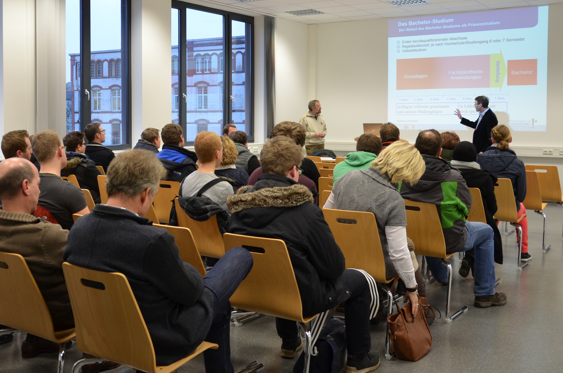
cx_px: 189
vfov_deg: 29.8
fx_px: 698
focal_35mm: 45
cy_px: 149
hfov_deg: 43.3
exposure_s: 1/60
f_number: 4
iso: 560
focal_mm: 21
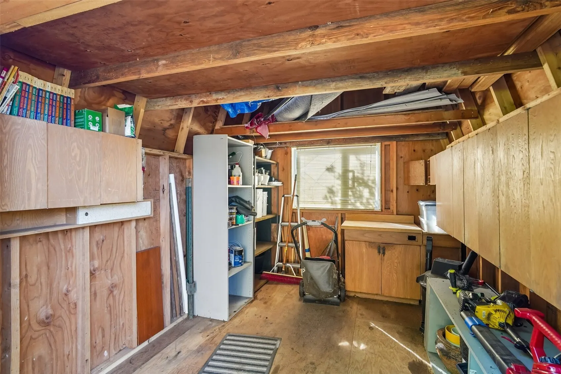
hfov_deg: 96.7
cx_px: 280
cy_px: 187
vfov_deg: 73.7
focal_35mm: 16
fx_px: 249
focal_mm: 16
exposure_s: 1/20
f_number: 8
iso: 1600
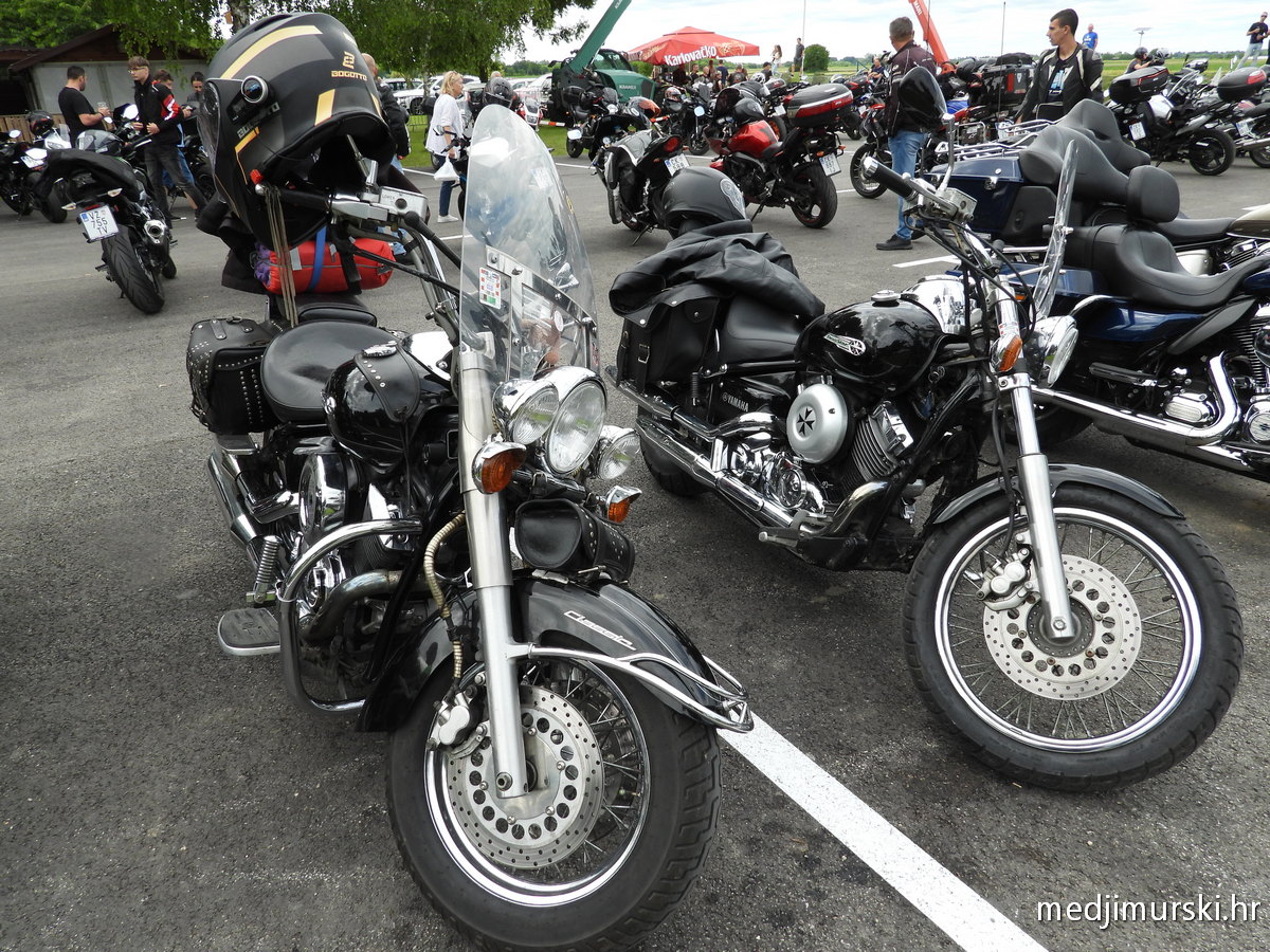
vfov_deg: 56.8
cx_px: 635
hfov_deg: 71.6
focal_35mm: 24
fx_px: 881
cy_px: 476
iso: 100
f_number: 2.8
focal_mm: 4.3
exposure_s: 1/640
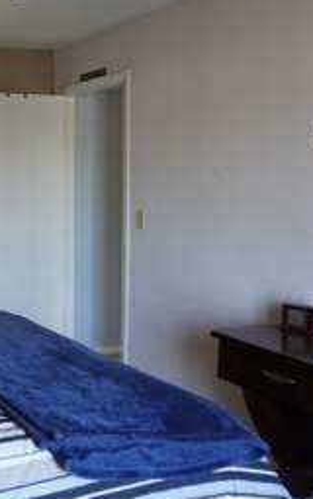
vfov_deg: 43.2
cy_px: 198
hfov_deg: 23.5
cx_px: -131
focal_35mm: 46
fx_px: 626
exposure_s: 1/160
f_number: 4
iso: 1600
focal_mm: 16
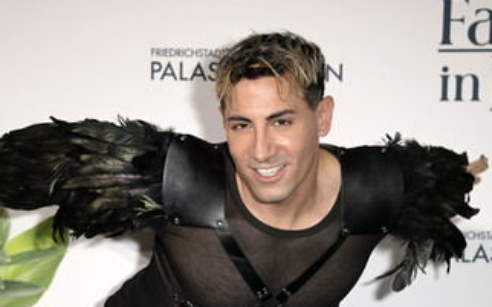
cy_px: 199
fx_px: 1340
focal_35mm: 100
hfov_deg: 20.8
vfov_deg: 13.1
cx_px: 233
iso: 640
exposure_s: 1/250
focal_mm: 70
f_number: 5.6
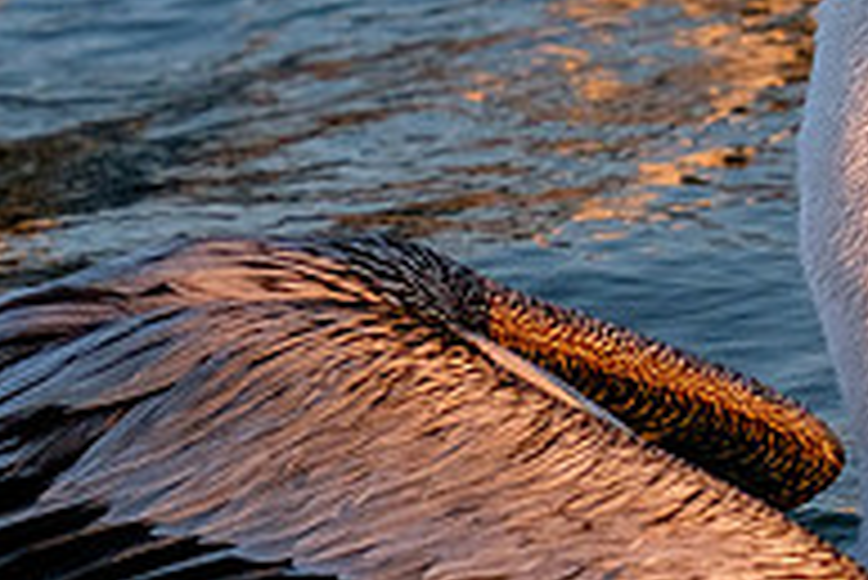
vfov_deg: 1.2
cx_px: 565
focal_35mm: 1185
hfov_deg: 1.7
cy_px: 142
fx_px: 28592
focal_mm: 200
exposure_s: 1/1000
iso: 800
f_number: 5.6
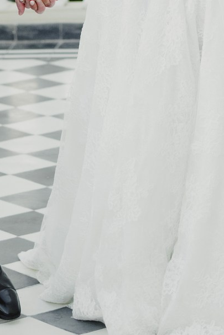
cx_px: 45
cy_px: -205
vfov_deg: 9.4
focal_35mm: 211
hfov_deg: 6.5
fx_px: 1968
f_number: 2.5
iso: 640
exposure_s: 1/640
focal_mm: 50
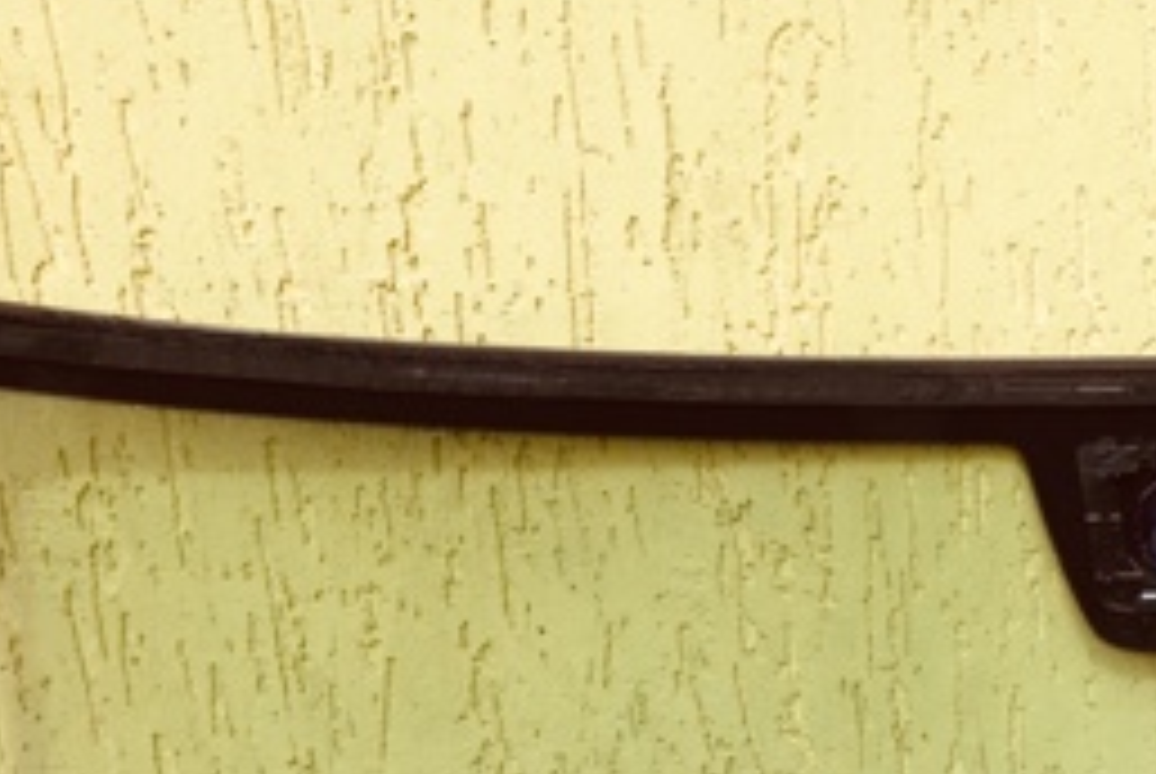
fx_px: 2411
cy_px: 940
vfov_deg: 17.4
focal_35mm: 75
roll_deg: -3.6
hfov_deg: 25.2
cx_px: 1250
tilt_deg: -32.4
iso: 32
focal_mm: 4.15
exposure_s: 1/824
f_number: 2.2
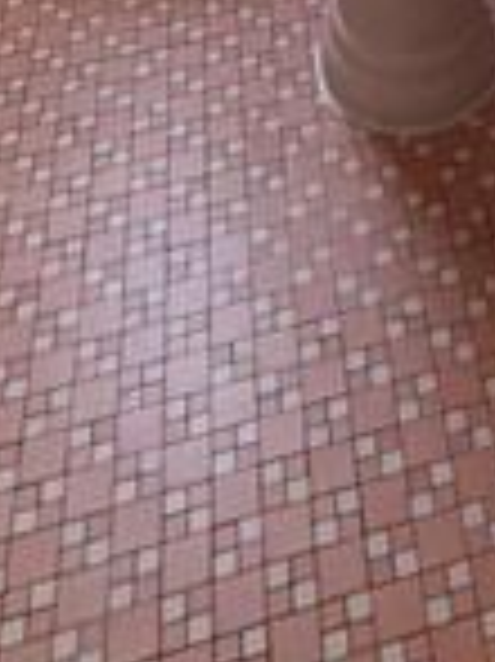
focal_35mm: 73
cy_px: -847
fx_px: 1394
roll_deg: -0.9
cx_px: 598
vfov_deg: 16.0
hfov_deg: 19.0
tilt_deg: -5.5
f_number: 2.2
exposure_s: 1/120
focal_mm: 2.22
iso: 25
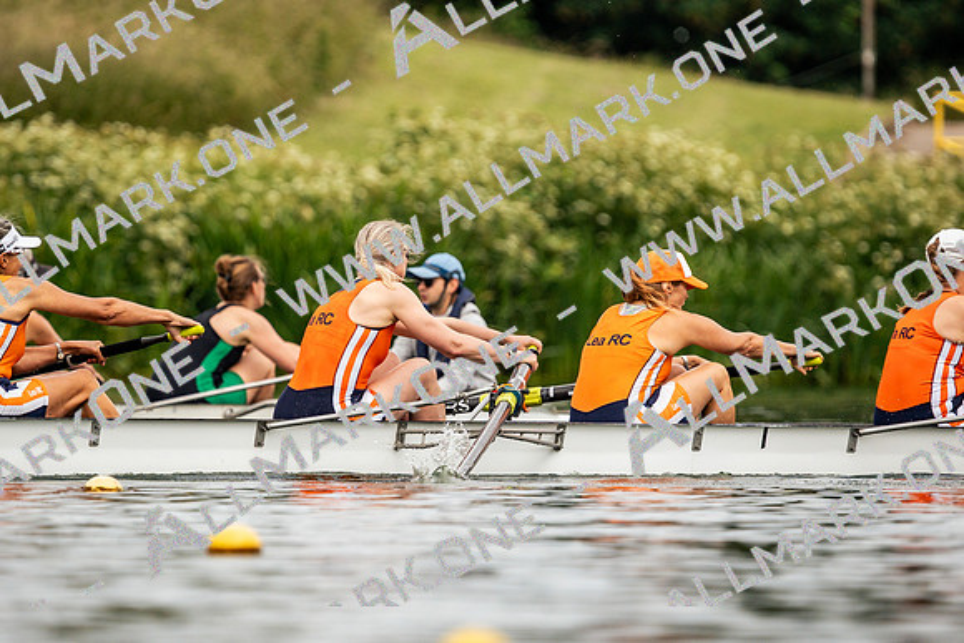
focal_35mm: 786
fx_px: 21051
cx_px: 482
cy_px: 322
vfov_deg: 1.8
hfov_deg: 2.6
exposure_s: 1/2000
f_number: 6.3
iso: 320
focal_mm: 524
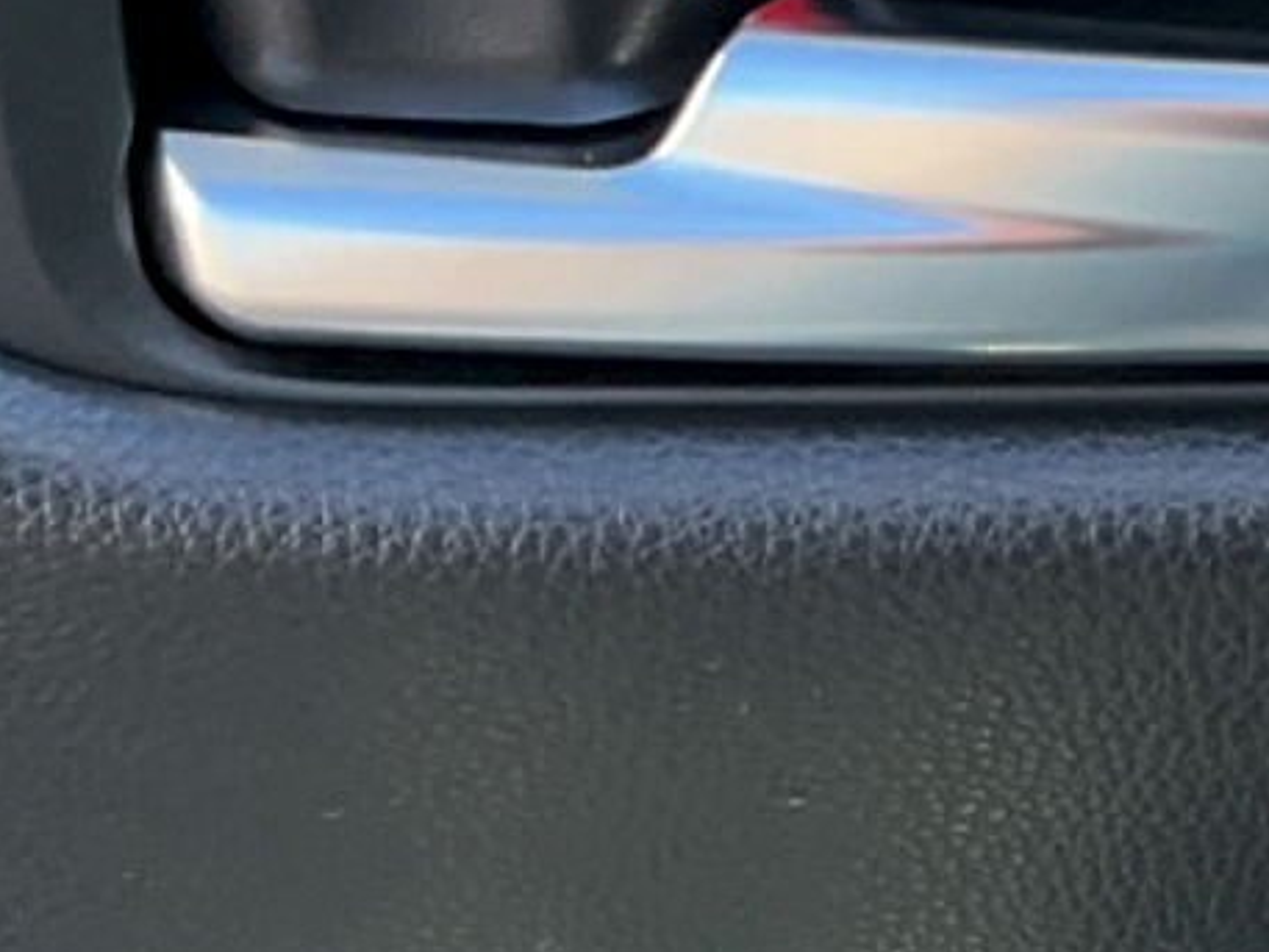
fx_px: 3850
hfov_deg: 18.3
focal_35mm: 105
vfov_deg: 13.6
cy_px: 1191
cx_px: 1233
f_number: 1.8
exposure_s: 1/138
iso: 32
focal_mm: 3
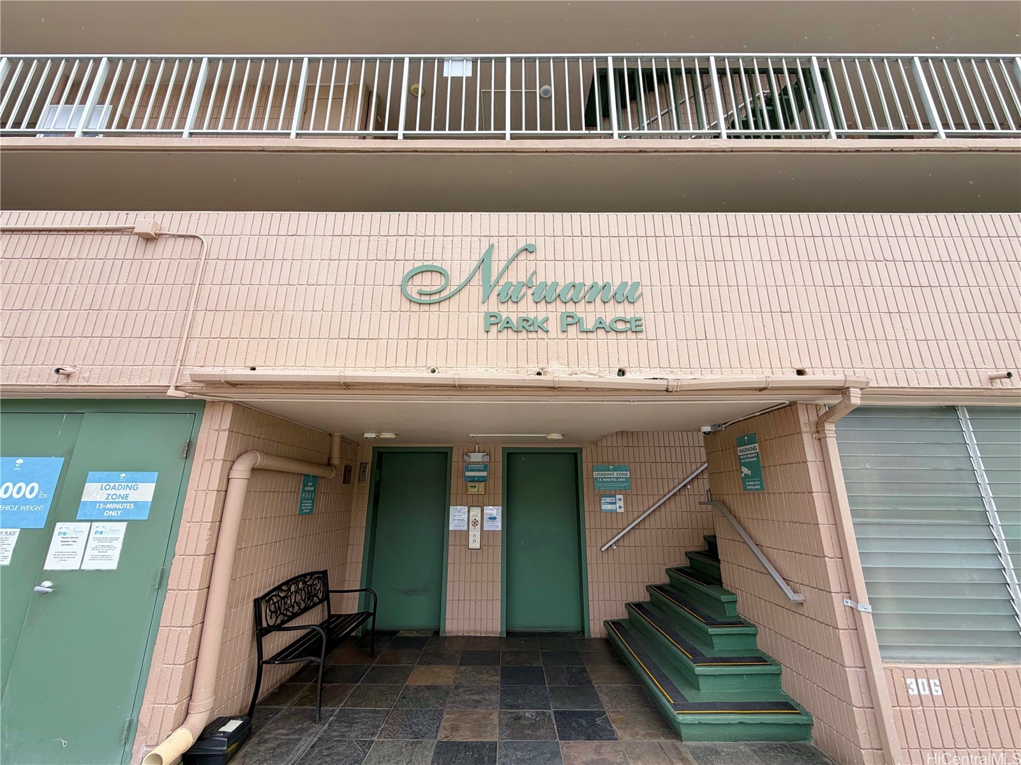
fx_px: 413
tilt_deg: +14.6
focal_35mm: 14
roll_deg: -0.1
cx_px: 510
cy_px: 382
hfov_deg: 102.1
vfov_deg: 85.7
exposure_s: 1/613
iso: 40
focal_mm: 2.22
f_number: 2.2
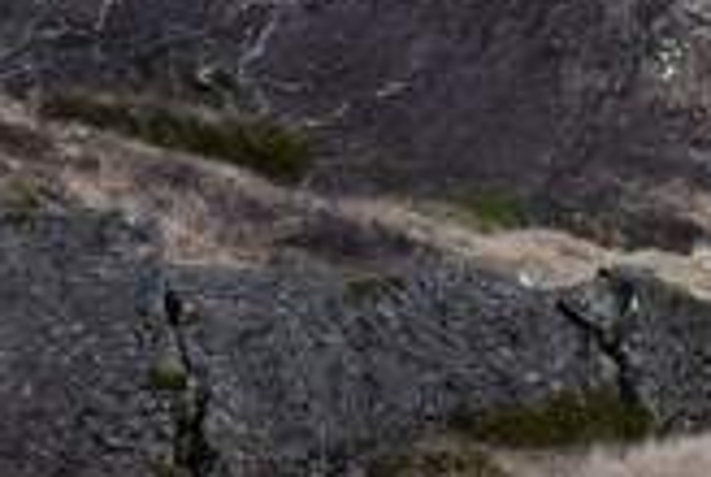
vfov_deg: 2.7
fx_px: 10172
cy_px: -7
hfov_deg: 4.0
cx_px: -629
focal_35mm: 514
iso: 640
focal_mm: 55
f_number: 14
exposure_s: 1/640
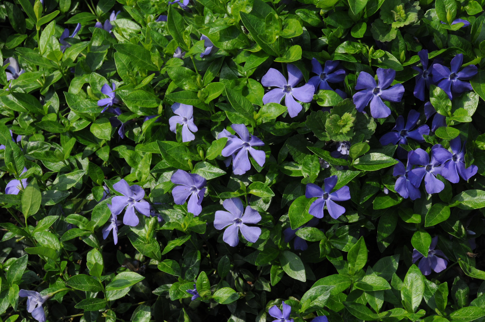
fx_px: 2261
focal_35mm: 168
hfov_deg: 12.2
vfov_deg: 8.2
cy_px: 161
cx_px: 242
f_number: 18
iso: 400
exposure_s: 1/200
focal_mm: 112
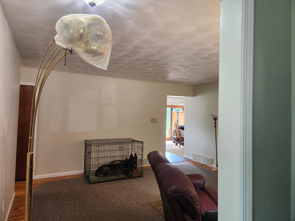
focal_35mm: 23
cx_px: 148
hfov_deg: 73.9
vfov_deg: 58.9
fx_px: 196
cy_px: 110
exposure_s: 1/120
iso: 250
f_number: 1.8
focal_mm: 5.4
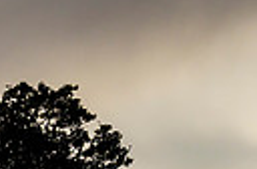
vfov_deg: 1.6
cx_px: -276
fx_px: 6046
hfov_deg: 2.4
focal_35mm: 851
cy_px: 271
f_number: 6.3
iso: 800
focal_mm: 165
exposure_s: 1/10000
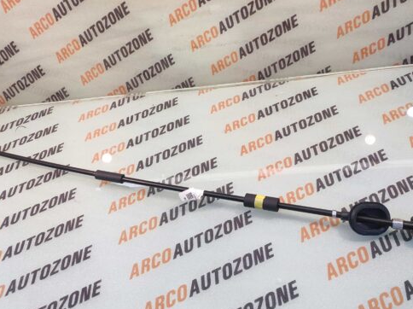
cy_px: 136
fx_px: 322
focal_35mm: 27
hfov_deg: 65.4
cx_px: 201
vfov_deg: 51.2
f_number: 1.79
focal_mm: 4.74
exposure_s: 1/33
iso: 212
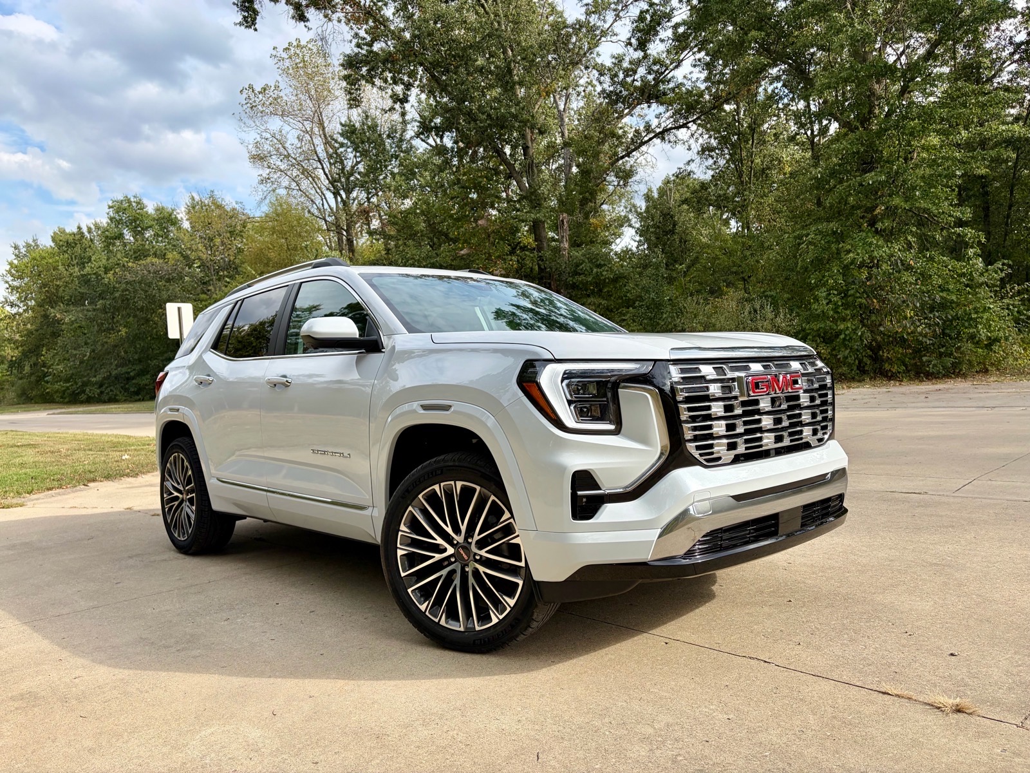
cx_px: 515
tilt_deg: +1.6
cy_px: 386
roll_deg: +2.1
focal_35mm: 26
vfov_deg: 53.1
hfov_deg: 67.3
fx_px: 774
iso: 50
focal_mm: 5.96
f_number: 1.6
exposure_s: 1/1667
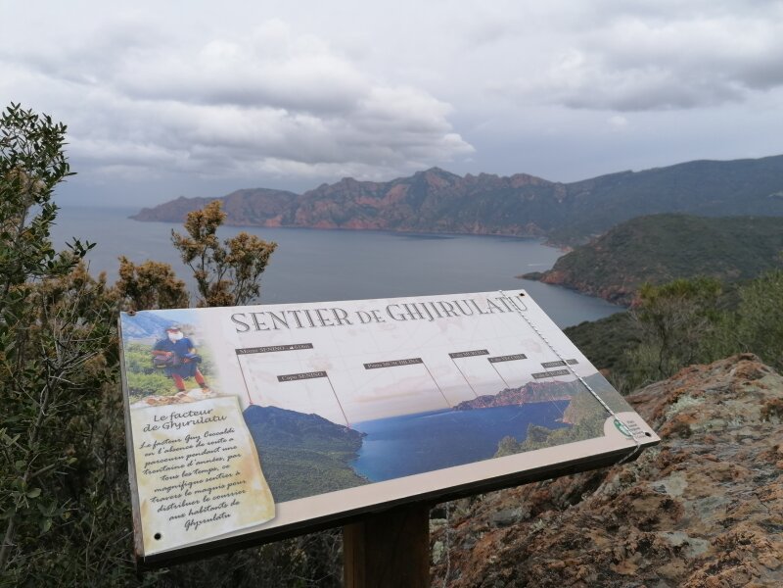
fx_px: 611
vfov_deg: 51.4
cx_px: 392
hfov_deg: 65.3
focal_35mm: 27
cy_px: 294
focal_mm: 4.75
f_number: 1.8
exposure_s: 1/577
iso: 50
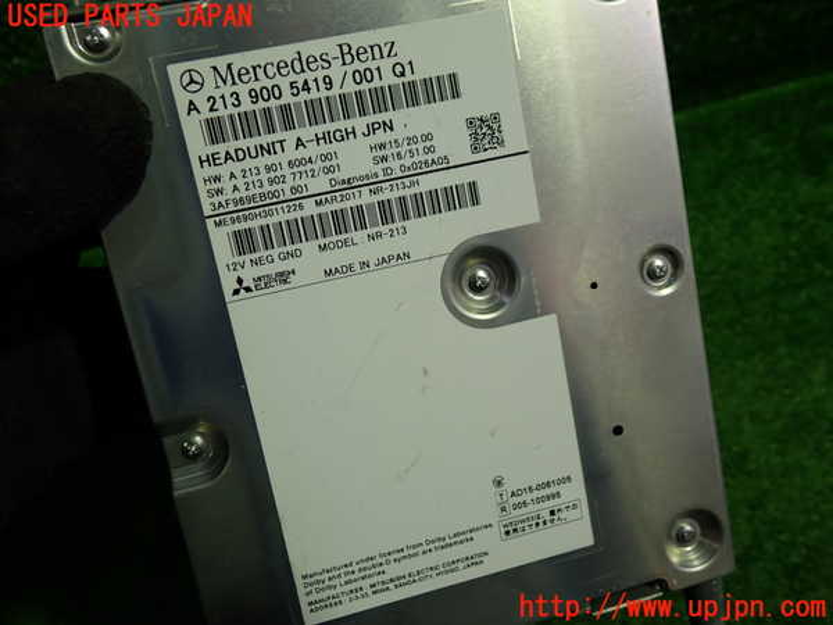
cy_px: 312
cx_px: 416
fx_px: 722
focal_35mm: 30
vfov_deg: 46.8
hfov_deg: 60.0
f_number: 2.3
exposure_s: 1/80
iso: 100
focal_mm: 5.4
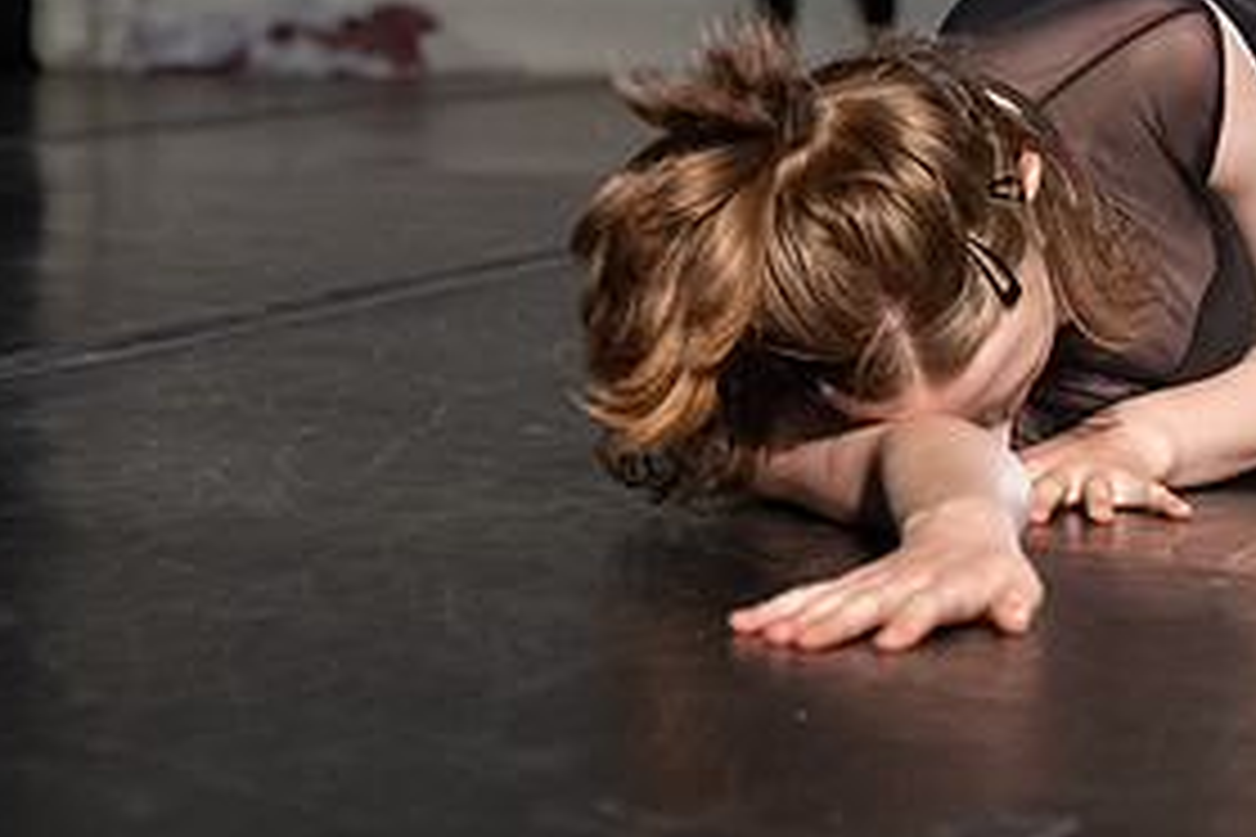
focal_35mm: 155
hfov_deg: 13.2
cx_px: 940
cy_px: 204
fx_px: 5407
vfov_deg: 8.8
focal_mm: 67
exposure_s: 1/400
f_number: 4
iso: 6400
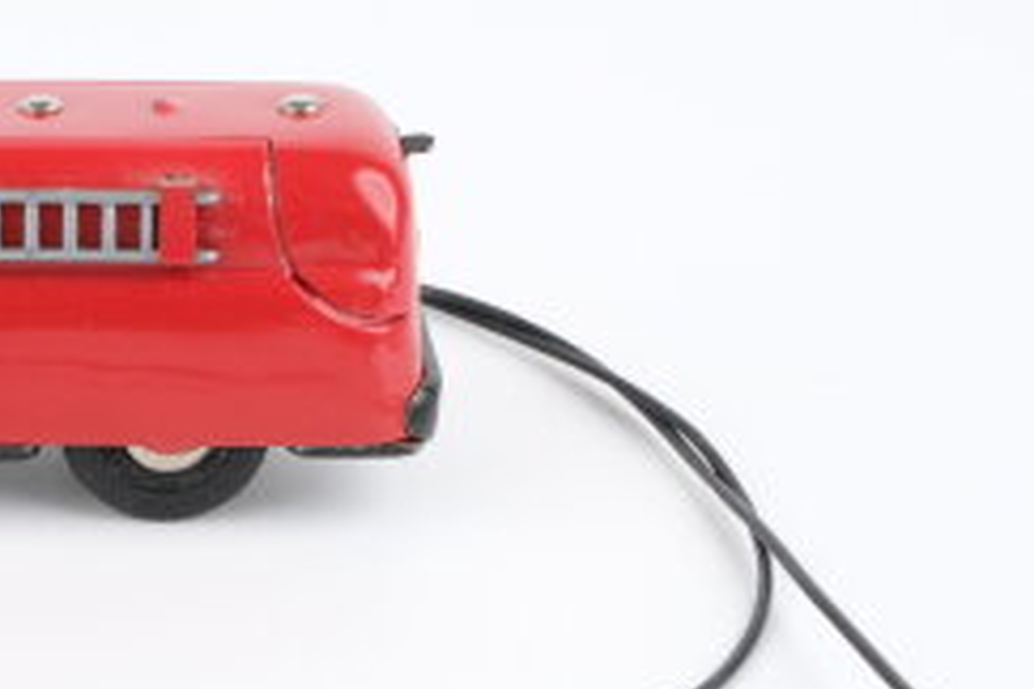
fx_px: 3188
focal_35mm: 111
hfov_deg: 17.9
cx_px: -21
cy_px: 536
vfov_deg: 12.3
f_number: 8
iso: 400
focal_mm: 30
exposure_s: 1/125
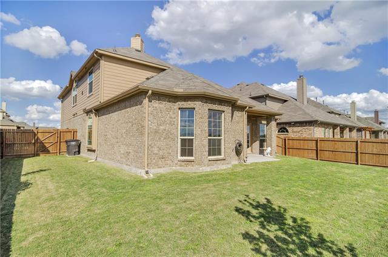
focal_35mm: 18
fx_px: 193
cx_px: 194
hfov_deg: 90.2
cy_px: 128
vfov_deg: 67.1
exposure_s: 1/3200
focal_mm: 12
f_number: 4
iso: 200
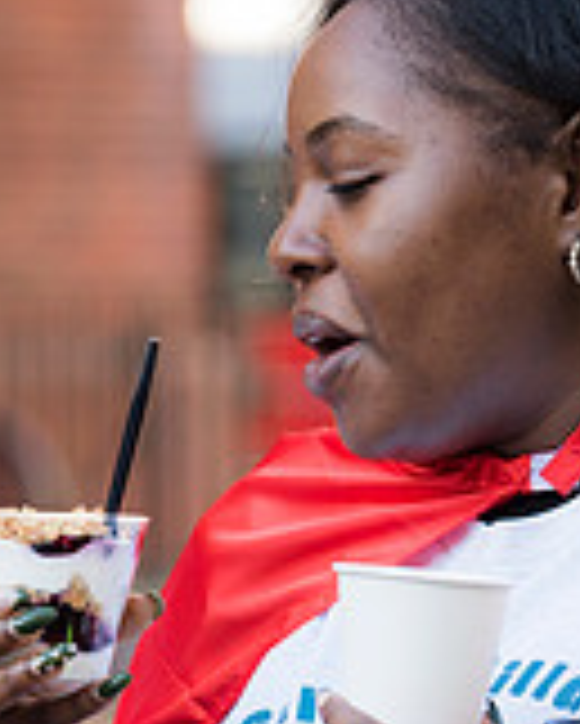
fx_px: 7953
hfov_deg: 4.1
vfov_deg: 5.2
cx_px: -387
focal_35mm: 371
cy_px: 632
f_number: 4
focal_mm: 110
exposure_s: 1/200
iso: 280
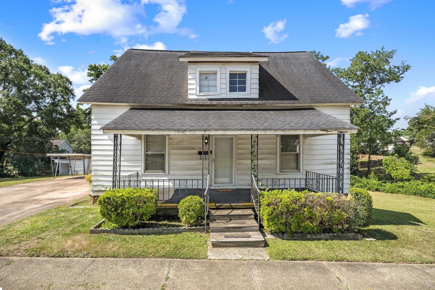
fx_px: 181
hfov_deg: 100.4
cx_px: 214
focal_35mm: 15
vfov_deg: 77.3
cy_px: 139
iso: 400
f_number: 5.6
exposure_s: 1/1600
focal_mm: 14
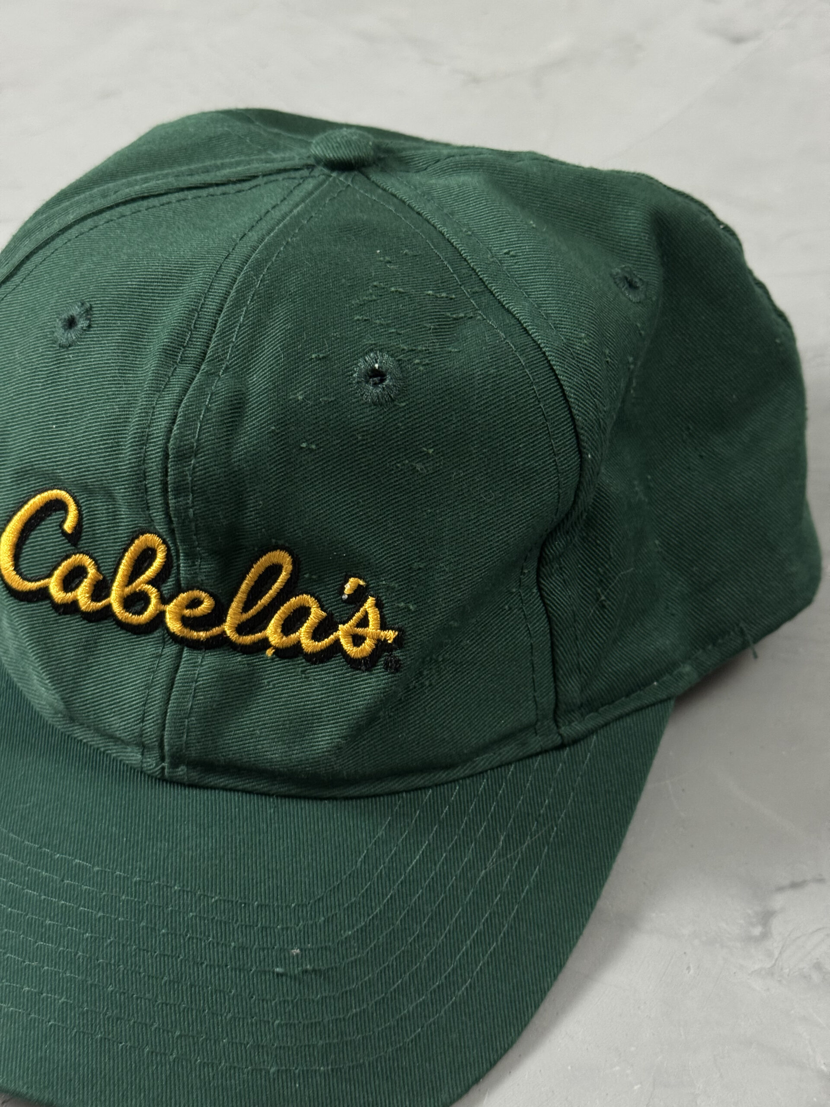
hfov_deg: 30.3
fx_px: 1535
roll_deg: +8.0
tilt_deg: -43.9
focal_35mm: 48
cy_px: 554
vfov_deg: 39.7
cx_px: 415
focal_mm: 6.76
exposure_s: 1/60
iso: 200
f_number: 1.78
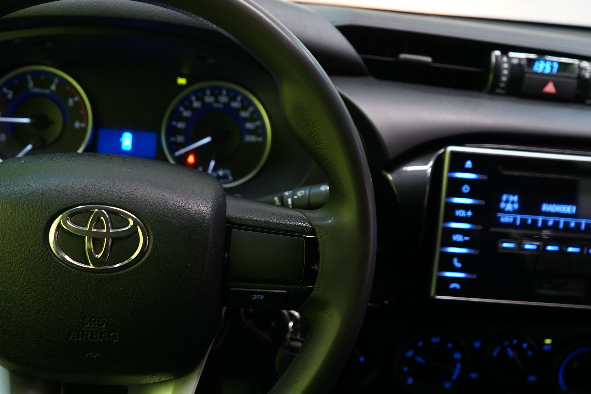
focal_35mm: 46
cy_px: 229
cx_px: 216
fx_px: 755
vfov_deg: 29.2
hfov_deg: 42.4
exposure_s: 1/30
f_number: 3.5
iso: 500
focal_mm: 28
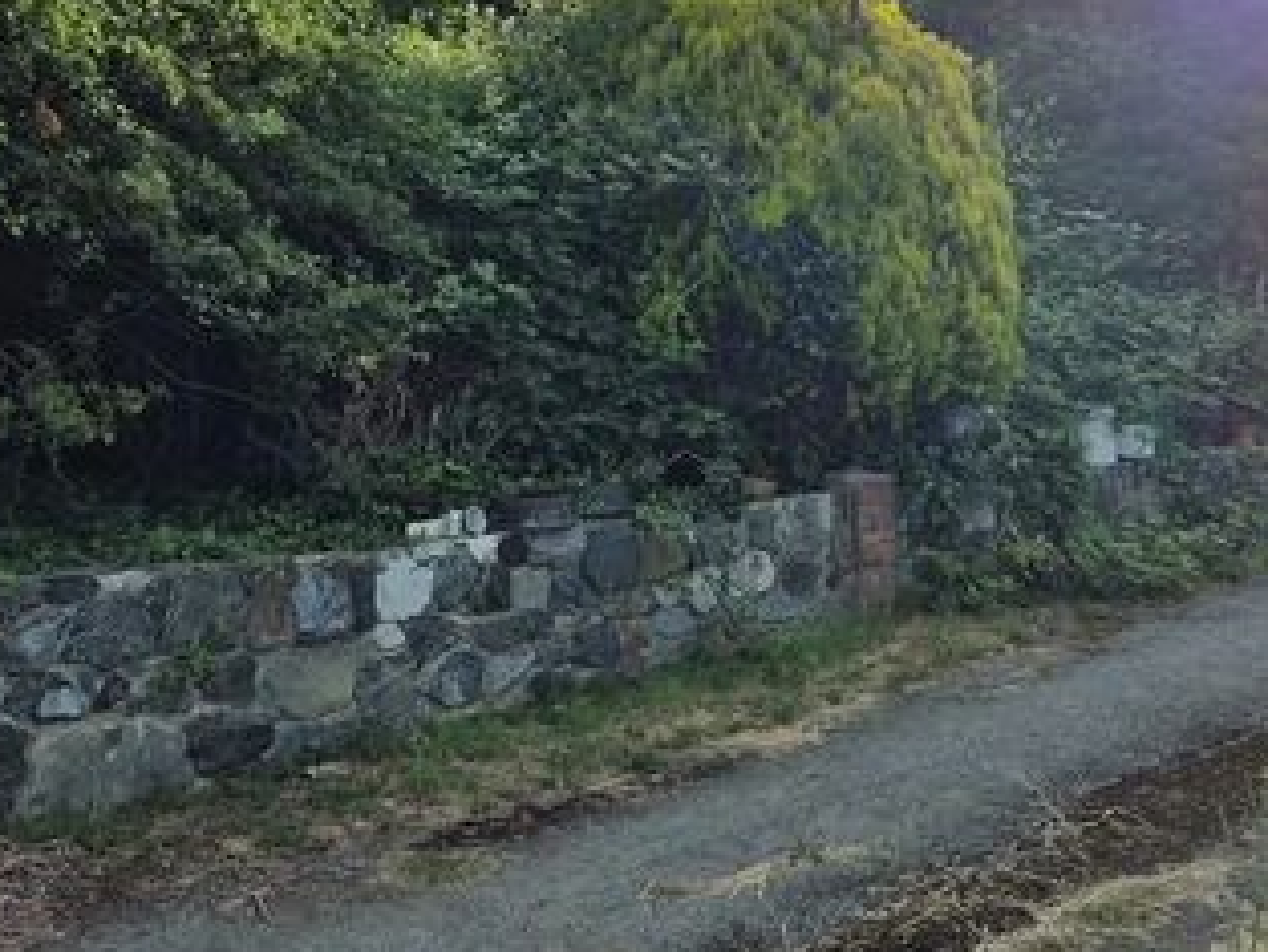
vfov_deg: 30.4
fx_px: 1722
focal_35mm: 47
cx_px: 668
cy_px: 251
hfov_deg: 40.4
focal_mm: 5.4
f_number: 1.8
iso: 25
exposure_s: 1/4832
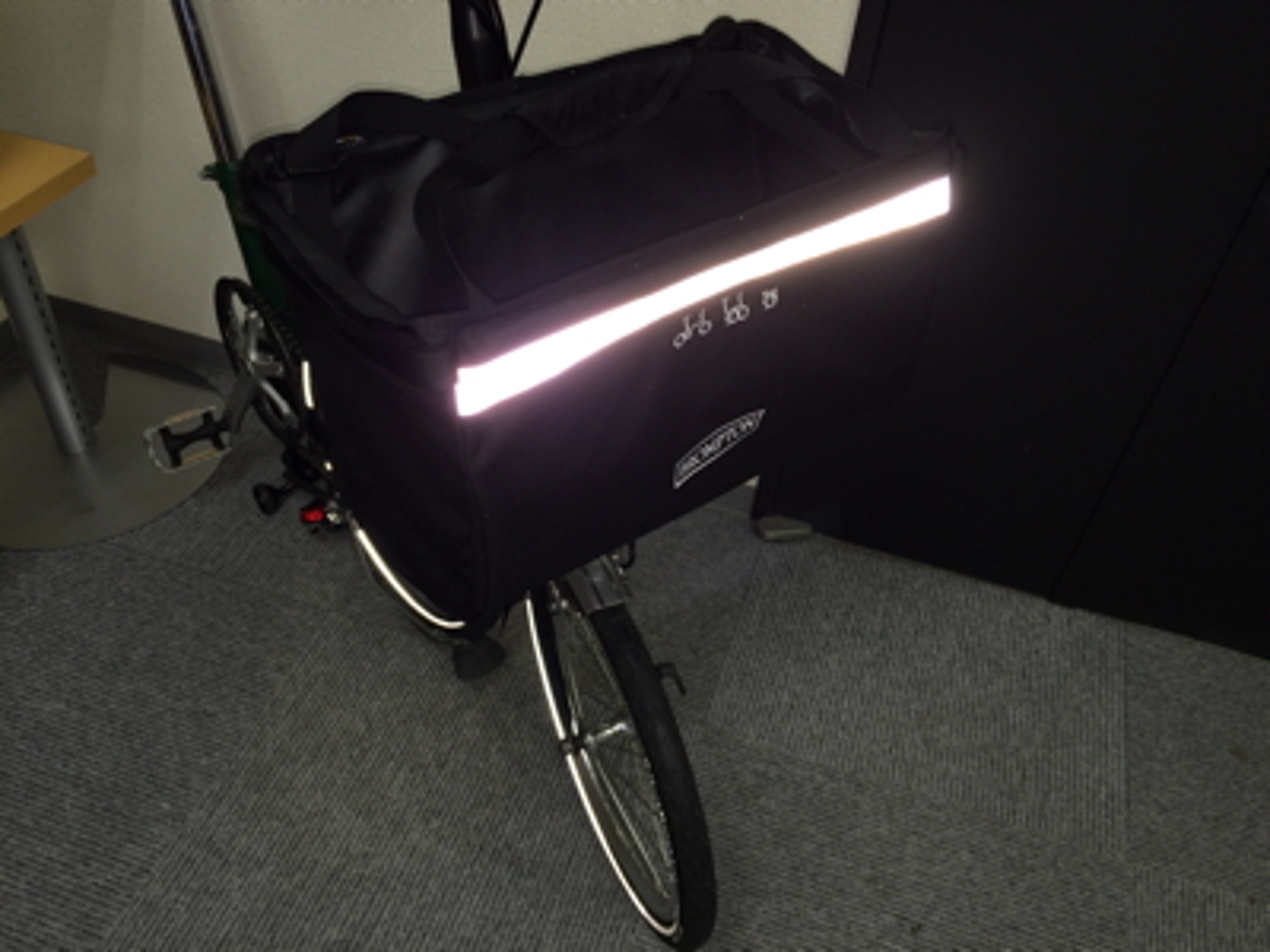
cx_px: 635
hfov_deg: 61.7
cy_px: 476
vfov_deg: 48.2
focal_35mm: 29
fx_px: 1064
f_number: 2.2
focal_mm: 4.15
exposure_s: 1/30
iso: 40
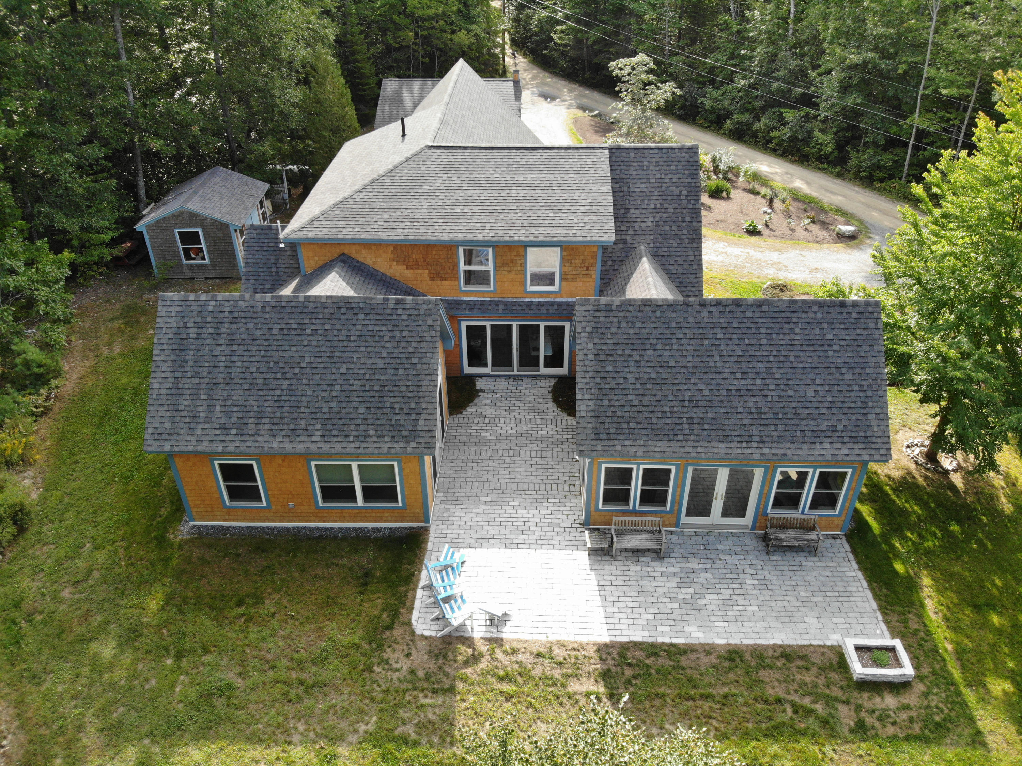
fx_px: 708
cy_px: 383
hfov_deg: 71.6
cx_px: 511
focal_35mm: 24
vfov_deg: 56.8
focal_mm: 4.5
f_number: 2.8
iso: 160
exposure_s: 1/30
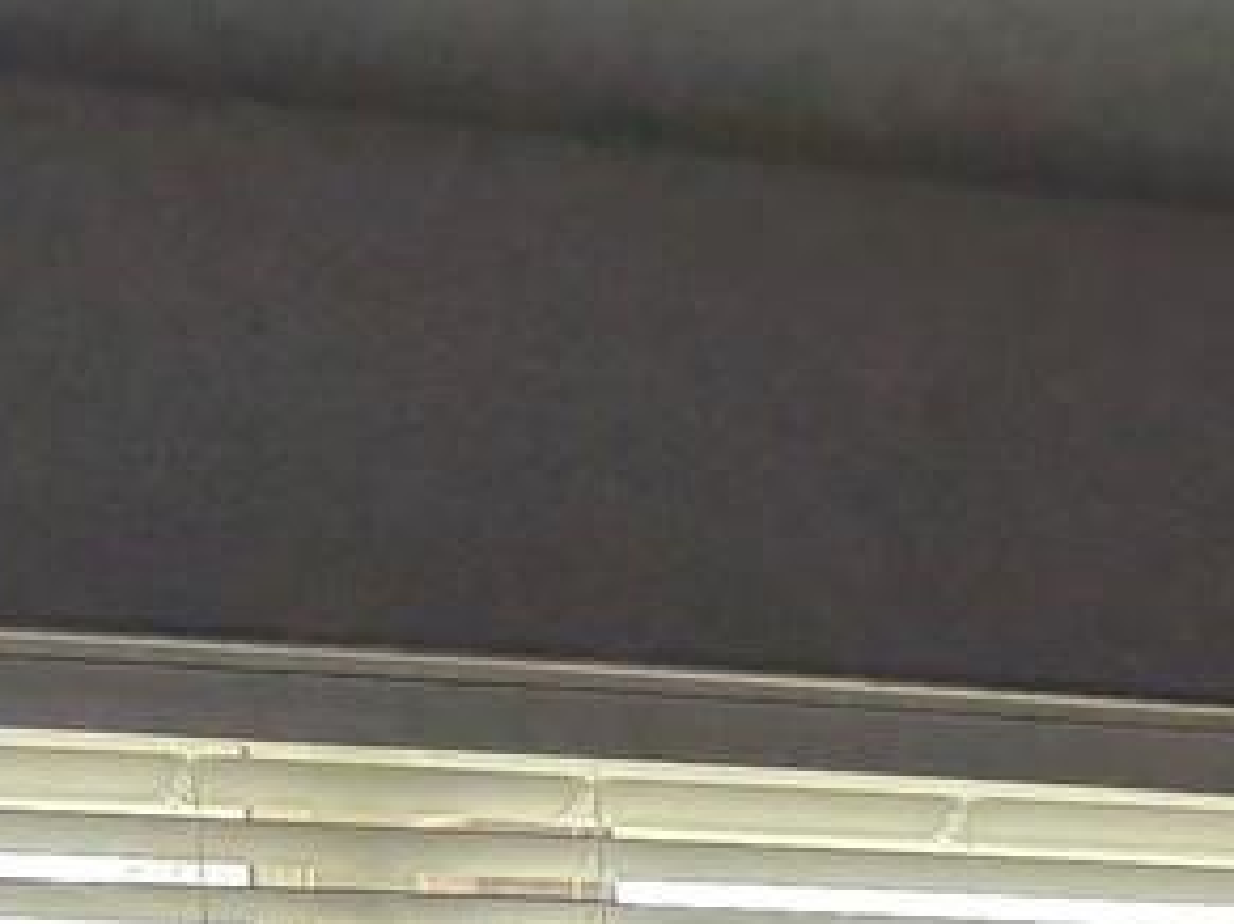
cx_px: 2256
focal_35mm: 183
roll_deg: +0.9
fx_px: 6521
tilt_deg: -6.8
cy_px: 2166
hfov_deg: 10.2
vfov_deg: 7.6
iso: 125
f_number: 1.6
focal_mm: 5.96
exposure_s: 1/198
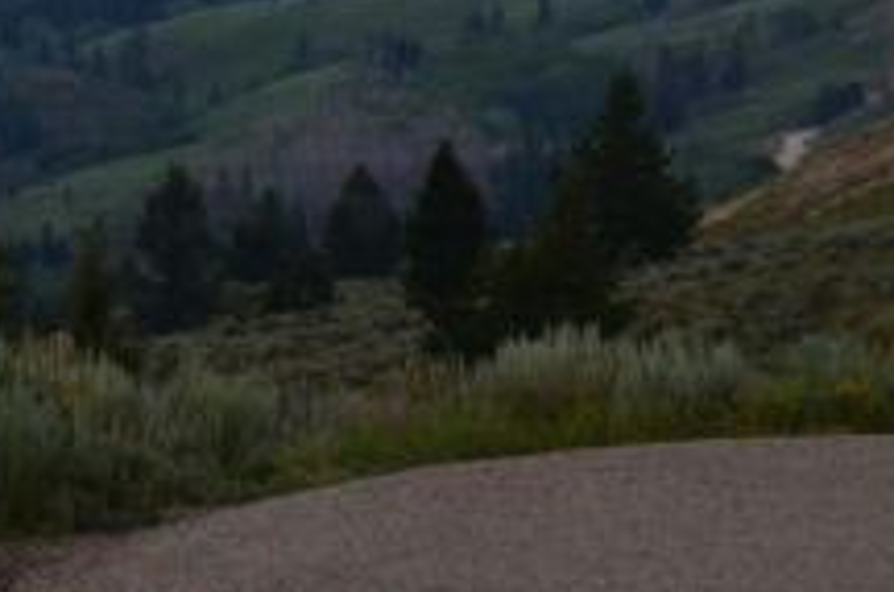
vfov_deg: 5.1
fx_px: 6616
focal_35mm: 267
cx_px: -389
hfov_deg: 7.6
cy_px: -267
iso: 200
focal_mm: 60
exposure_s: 1/50
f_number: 22
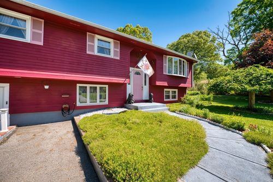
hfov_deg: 104.3
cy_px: 91
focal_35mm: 14
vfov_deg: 81.2
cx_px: 136
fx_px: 106
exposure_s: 1/400
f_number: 8
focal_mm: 14
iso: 400
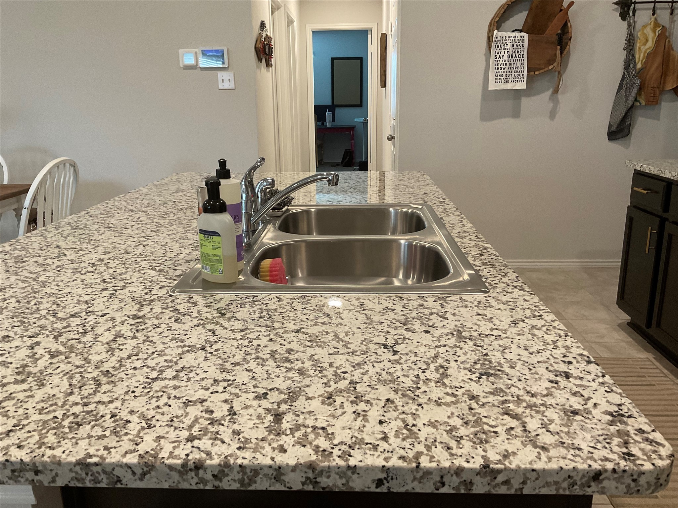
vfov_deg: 48.2
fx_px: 568
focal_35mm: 29
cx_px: 339
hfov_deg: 61.7
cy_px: 254
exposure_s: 1/60
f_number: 1.8
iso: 100
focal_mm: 3
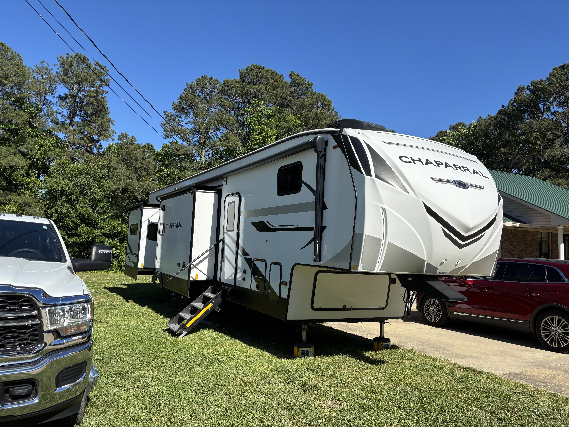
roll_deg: -1.9
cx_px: 284
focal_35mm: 26
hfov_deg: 67.3
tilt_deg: +4.0
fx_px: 427
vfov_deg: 53.1
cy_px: 214
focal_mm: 5.96
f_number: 1.6
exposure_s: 1/2933
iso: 50
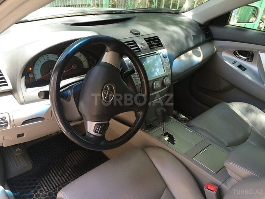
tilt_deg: -32.7
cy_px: 100
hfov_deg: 61.7
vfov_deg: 48.2
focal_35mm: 29
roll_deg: -7.3
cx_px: 132
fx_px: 222
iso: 64
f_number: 2.2
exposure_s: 1/100
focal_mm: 4.15
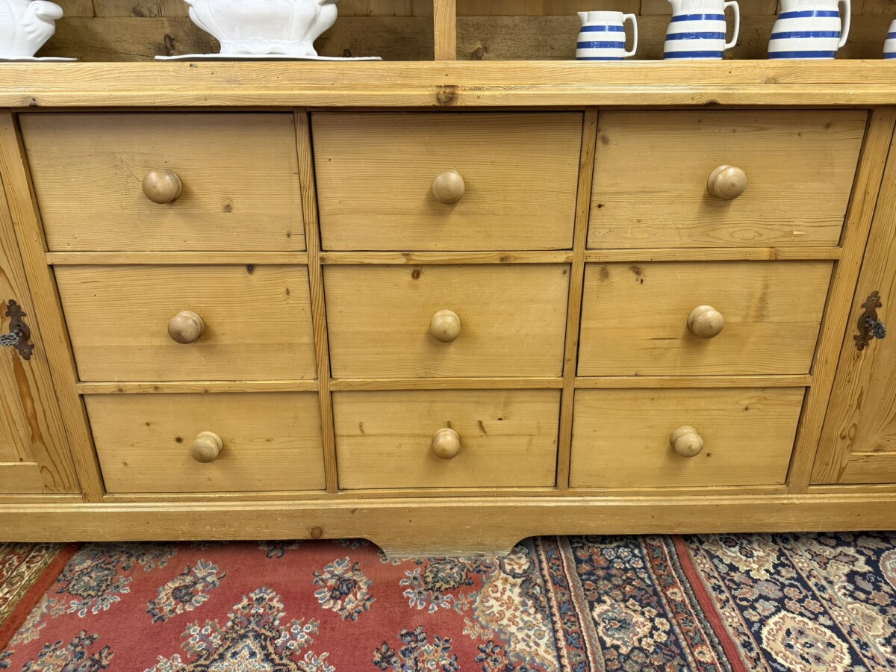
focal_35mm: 24
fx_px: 621
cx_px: 448
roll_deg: +0.4
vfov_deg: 56.8
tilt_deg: -23.2
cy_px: 336
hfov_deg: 71.6
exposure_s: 1/50
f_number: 1.78
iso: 250
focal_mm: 6.76
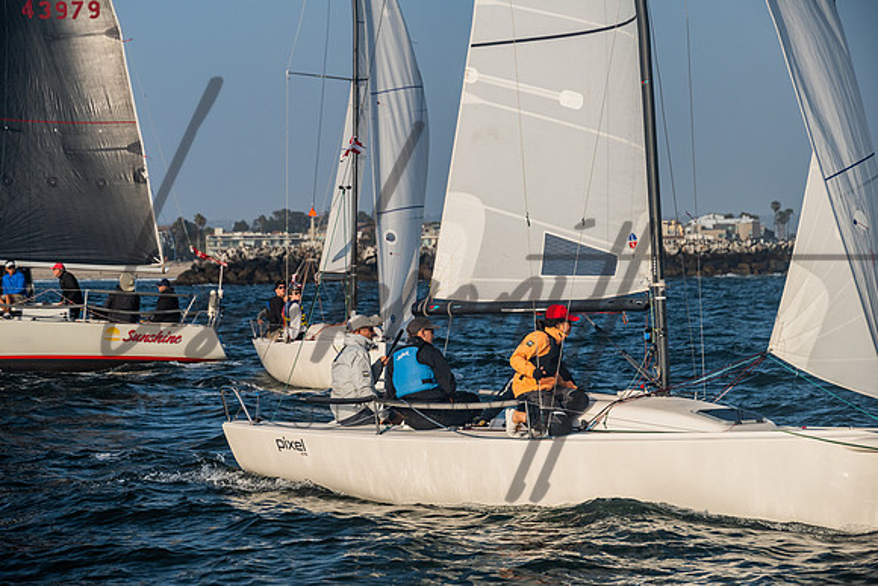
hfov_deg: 14.2
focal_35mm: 145
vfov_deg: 9.5
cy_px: 293
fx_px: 3537
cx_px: 439
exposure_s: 1/1000
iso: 400
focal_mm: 145
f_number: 8
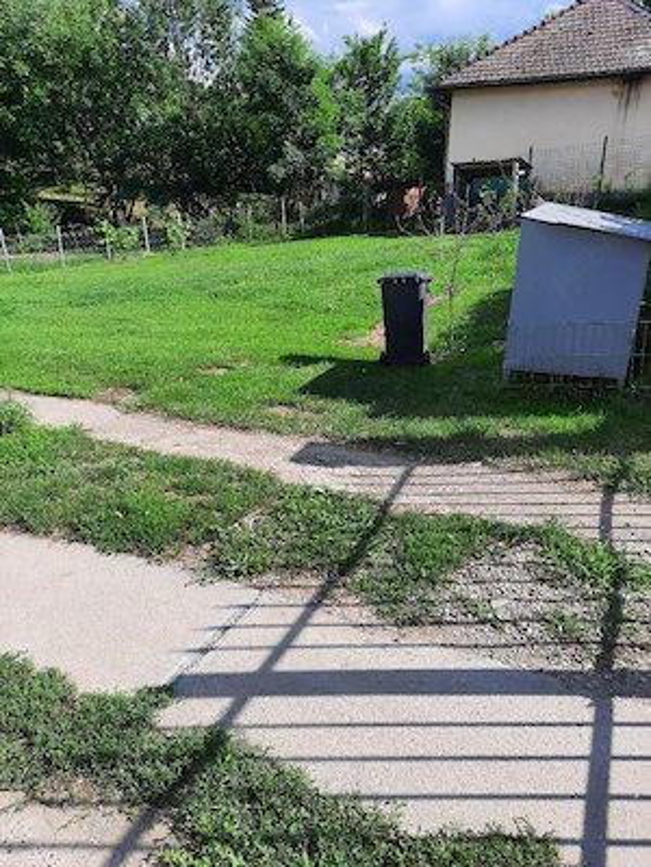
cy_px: 434
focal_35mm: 25
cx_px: 326
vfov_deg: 69.4
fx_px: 627
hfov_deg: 54.9
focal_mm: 4.6
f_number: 2
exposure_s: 1/909
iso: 32
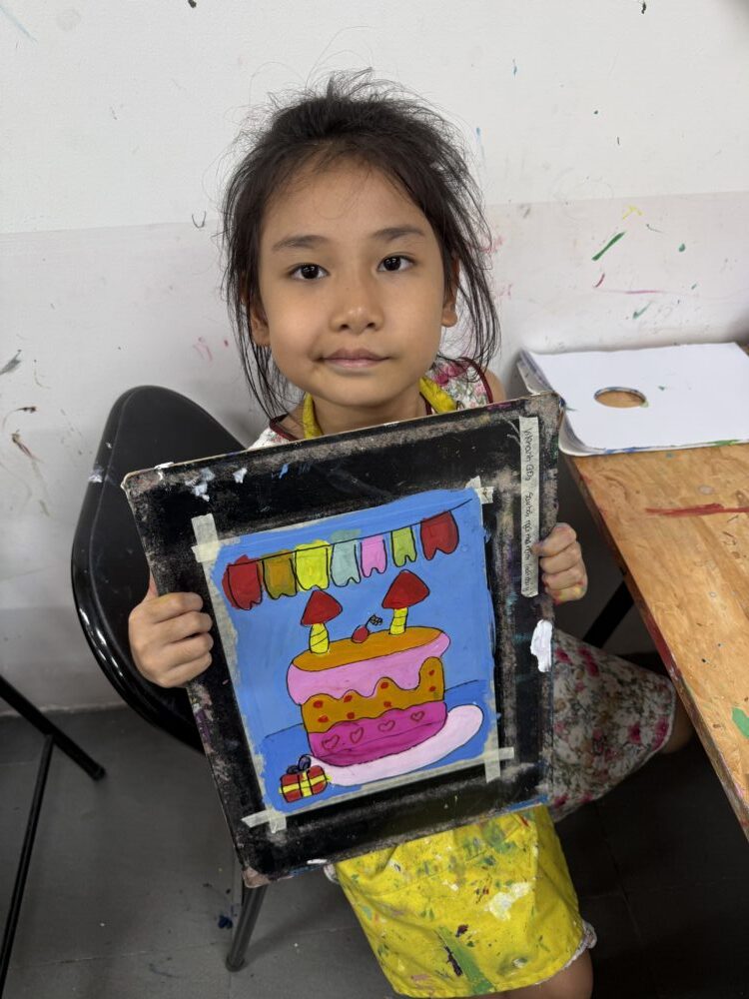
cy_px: 500
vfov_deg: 71.6
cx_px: 374
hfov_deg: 56.8
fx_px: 692
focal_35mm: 24
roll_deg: +0.2
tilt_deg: -40.8
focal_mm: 6.76
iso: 80
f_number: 1.78
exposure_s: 1/100
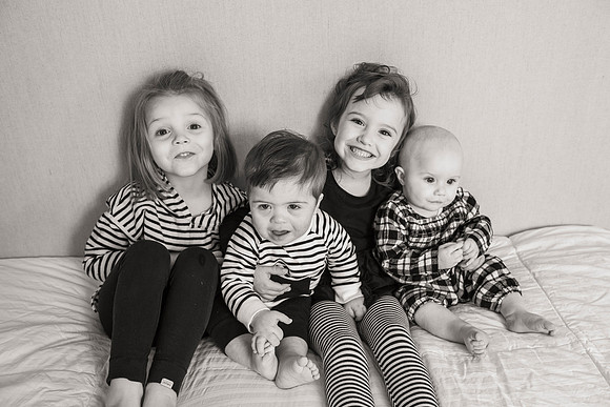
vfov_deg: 36.9
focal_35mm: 36
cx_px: 305
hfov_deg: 53.1
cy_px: 204
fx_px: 610
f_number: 5.6
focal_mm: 36
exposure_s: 1/200
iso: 400
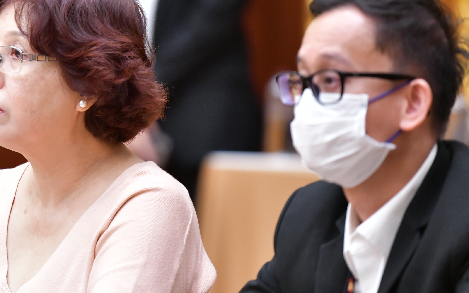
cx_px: 29
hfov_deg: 5.6
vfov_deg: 3.5
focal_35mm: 376
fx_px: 4806
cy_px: 115
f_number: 3.2
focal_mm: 185
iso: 2000
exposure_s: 1/100
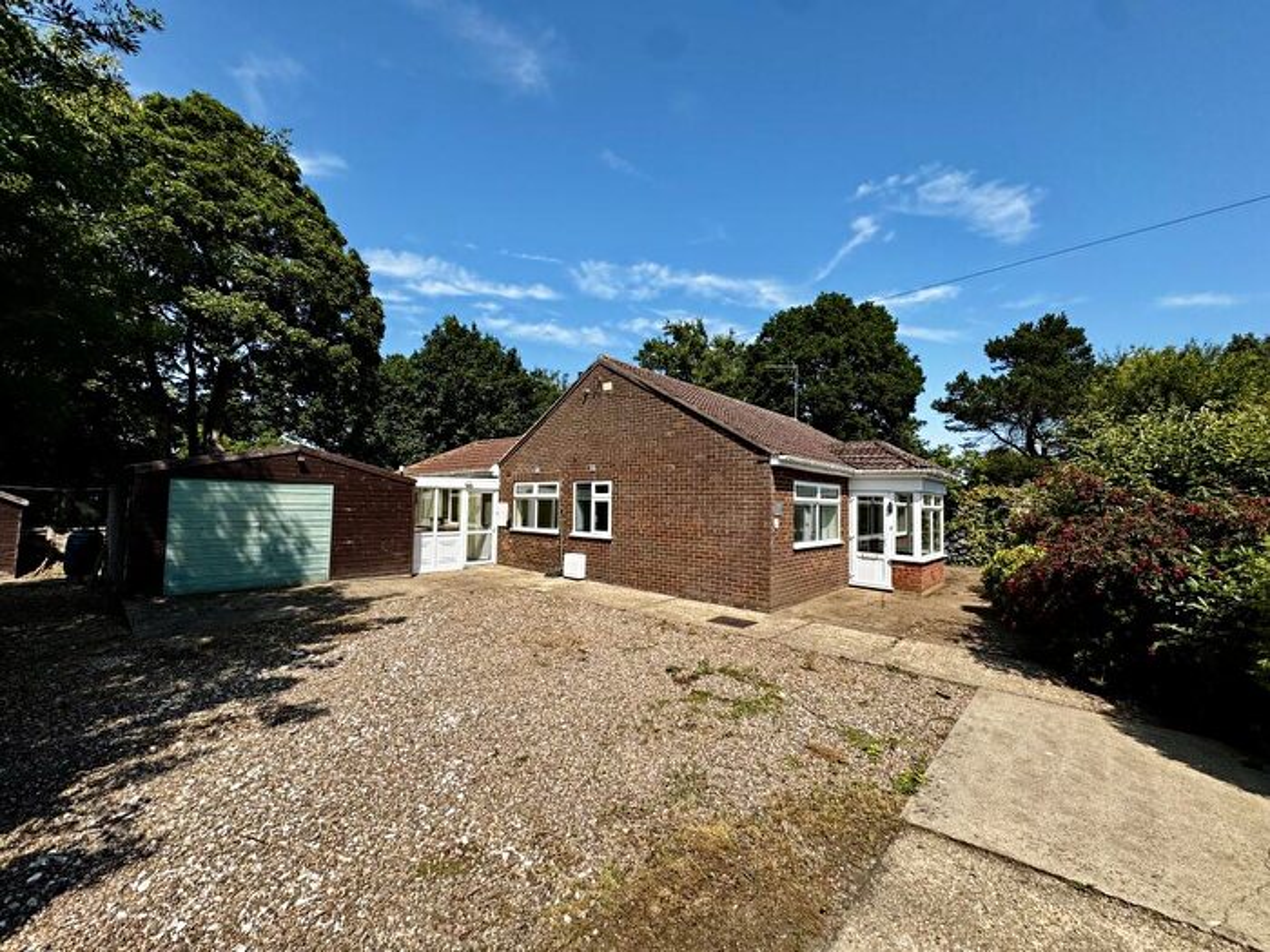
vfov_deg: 85.7
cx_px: 635
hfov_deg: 102.1
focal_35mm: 14
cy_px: 476
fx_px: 514
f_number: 2.2
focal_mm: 2.22
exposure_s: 1/2083
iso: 40
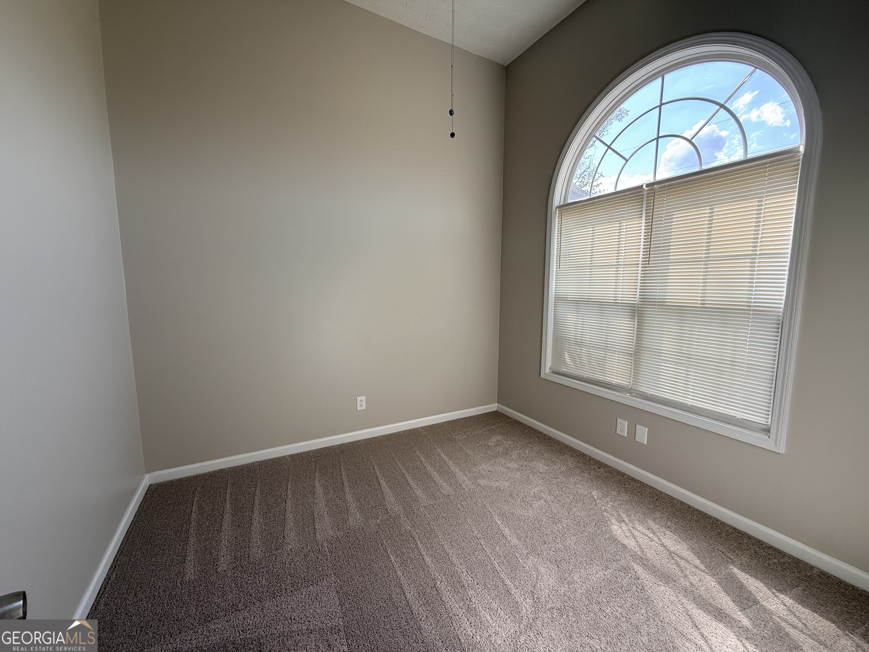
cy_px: 326
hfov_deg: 102.1
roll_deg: -0.5
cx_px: 434
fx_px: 351
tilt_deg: -5.5
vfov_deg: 85.7
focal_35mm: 14
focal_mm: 2.22
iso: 50
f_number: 2.2
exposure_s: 1/200
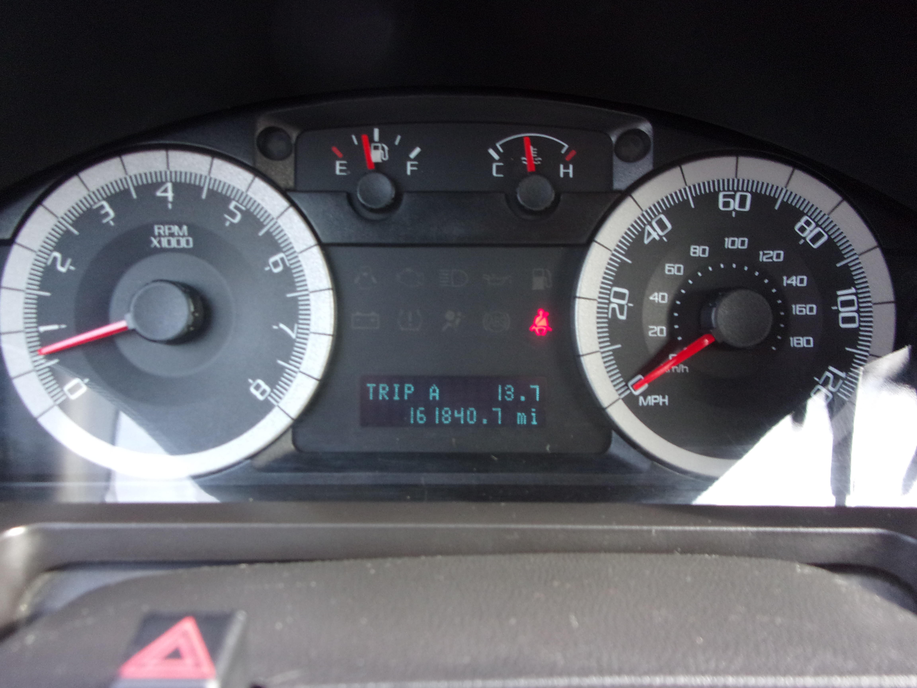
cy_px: 344
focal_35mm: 28
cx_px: 458
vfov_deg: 49.7
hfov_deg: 63.4
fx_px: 742
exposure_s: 1/34
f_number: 3.9
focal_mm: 5.1
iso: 191
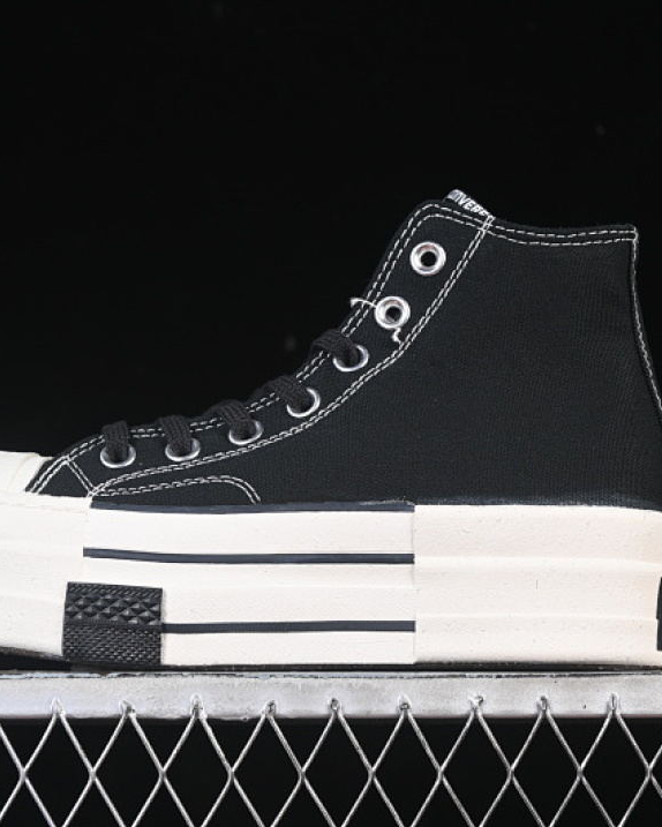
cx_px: 270
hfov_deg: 14.5
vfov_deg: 18.1
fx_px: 2595
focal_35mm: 106
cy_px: 414
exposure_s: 1/60
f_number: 6.3
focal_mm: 50
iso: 160
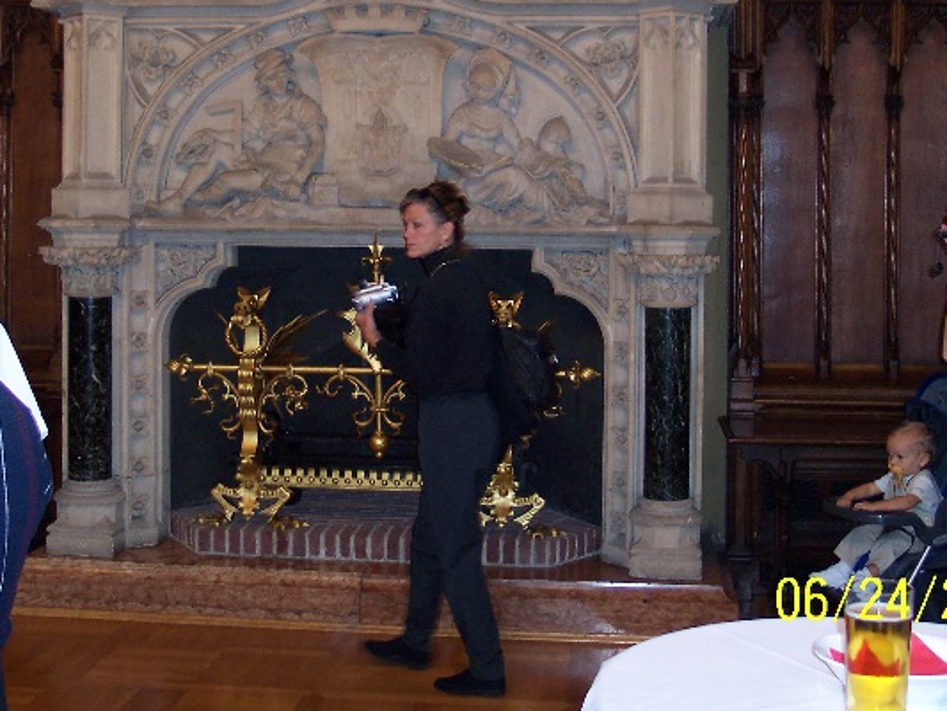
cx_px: 410
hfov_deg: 33.7
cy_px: 199
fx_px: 1560
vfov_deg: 25.4
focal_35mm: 57
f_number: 2.8
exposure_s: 1/30
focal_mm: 8
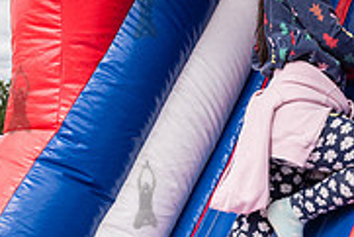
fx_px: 984
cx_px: 321
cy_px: 70
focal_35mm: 100
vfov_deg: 13.7
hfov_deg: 20.0
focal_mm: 24
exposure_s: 1/1250
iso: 400
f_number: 5.6
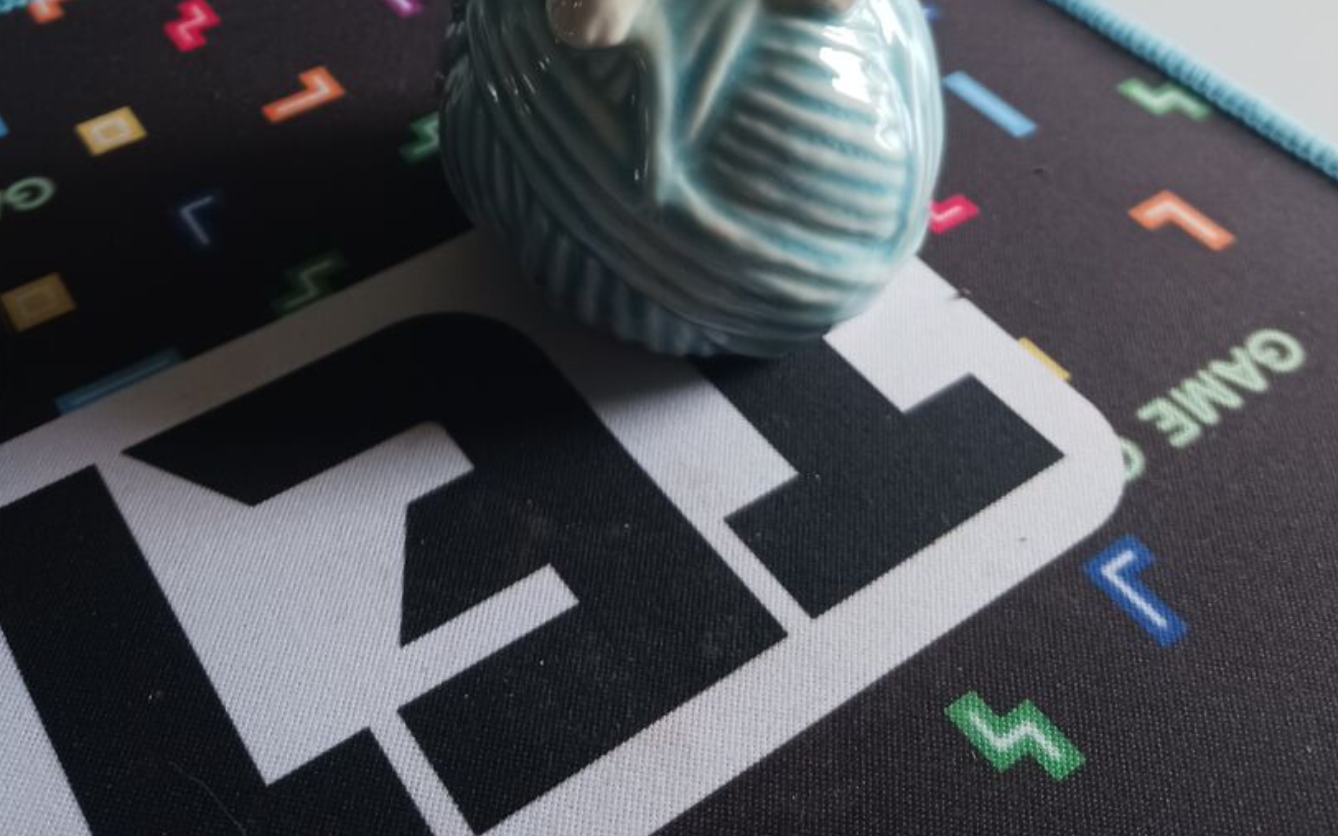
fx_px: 1713
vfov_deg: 24.3
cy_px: -225
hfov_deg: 42.6
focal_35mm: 47
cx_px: 628
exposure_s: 1/33.3
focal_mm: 4
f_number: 1.8
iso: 250
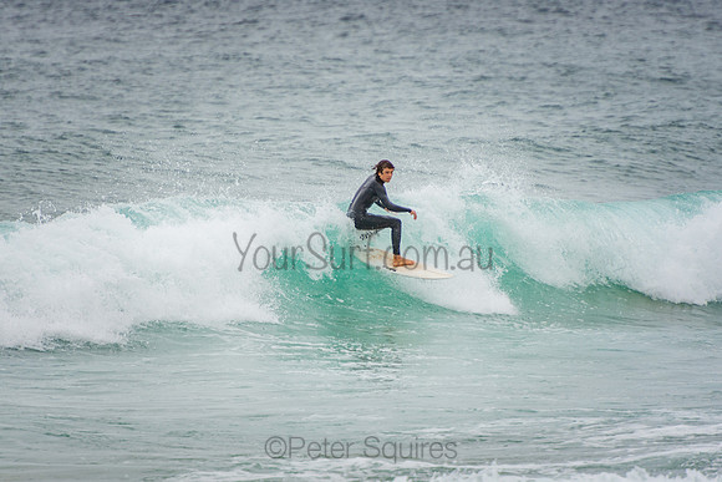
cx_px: 368
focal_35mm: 610
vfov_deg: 2.3
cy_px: 237
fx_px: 12235
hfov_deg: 3.4
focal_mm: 390
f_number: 5.6
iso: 280
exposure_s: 1/1600
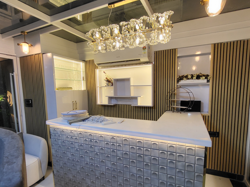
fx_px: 137
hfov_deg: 84.6
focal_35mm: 19
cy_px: 105
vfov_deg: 68.4
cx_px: 118
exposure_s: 1/50
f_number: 2.2
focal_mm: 1.74
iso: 64
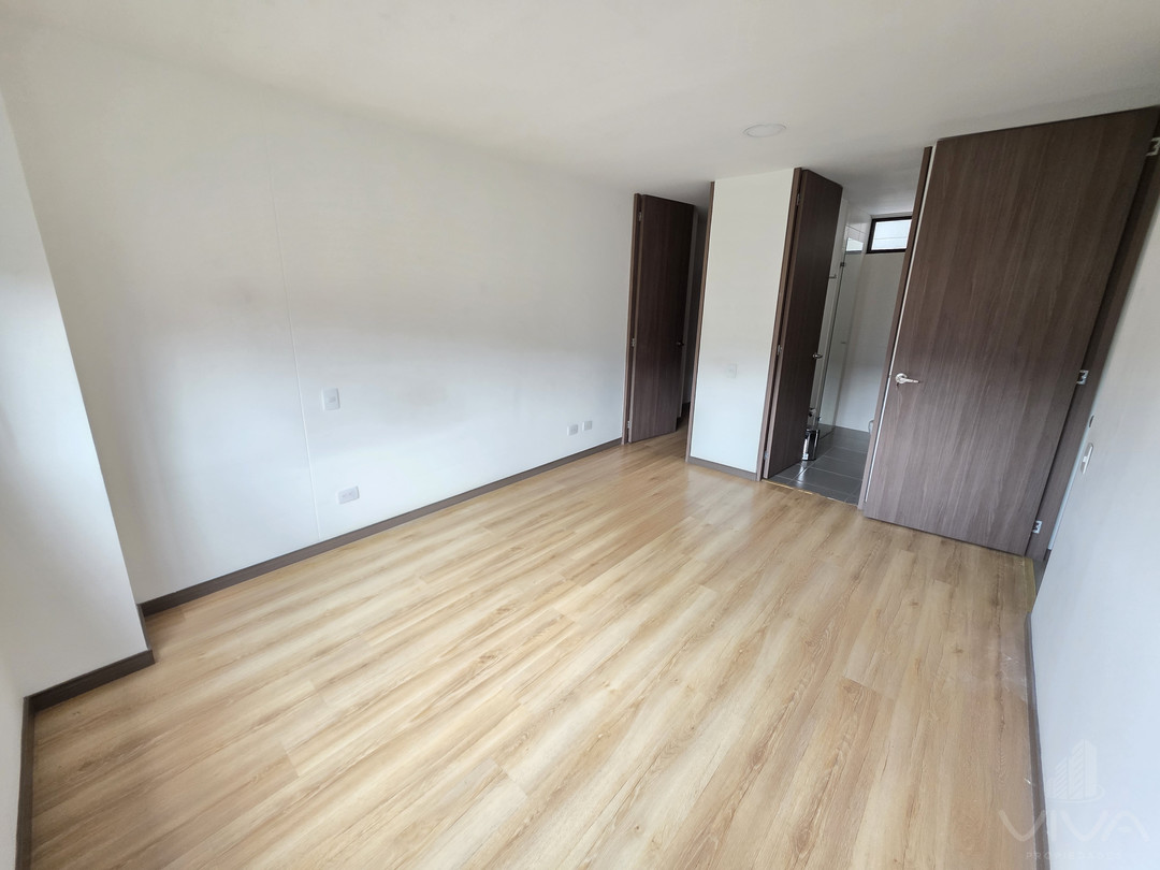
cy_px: 435
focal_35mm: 13
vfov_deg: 89.9
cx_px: 580
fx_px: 436
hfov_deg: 106.2
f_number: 1.9
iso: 250
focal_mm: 2.2
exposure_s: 1/100
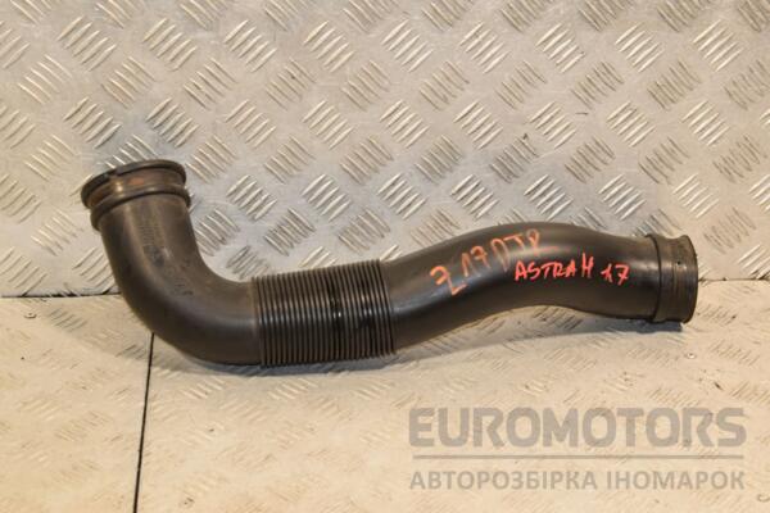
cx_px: 385
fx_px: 1604
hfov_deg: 27.0
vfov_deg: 18.2
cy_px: 256
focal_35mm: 75
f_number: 11
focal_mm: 50
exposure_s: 1/50
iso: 800
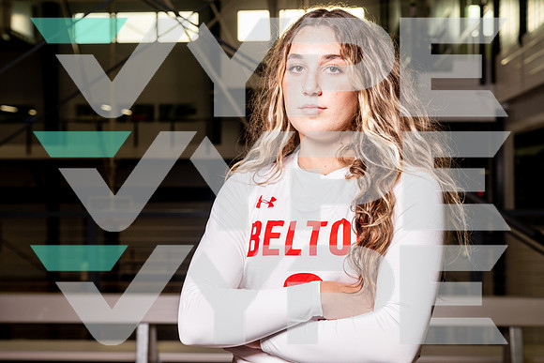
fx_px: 786
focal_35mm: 52
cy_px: 182
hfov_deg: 38.2
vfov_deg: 26.0
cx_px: 272
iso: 100
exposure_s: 1/125
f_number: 5.6
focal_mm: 52
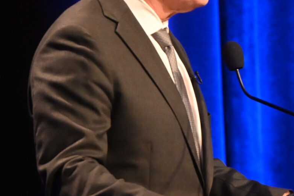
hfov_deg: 3.1
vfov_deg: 2.0
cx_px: 302
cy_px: 82
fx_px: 5495
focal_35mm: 673
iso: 4000
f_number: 5.6
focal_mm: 170
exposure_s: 1/60
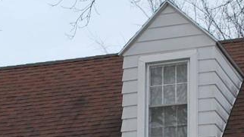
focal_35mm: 157
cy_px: 225
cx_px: 98
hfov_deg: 13.7
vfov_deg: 7.5
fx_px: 1016
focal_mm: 28
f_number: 4.5
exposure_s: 1/60
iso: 450
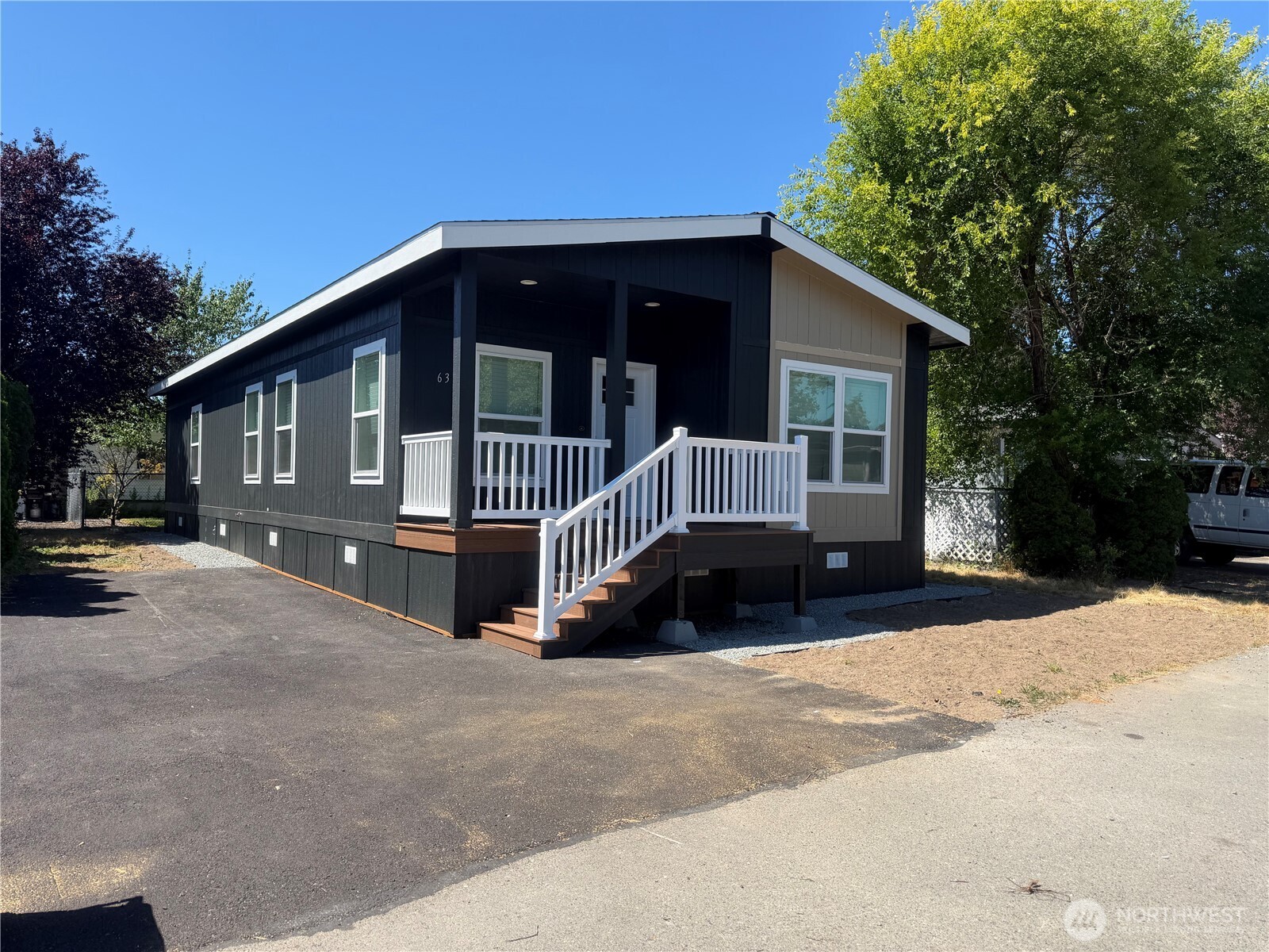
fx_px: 880
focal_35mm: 24
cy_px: 476
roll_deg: -1.8
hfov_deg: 71.6
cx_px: 634
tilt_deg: +0.5
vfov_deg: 56.8
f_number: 1.78
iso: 80
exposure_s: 1/2525
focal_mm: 6.76
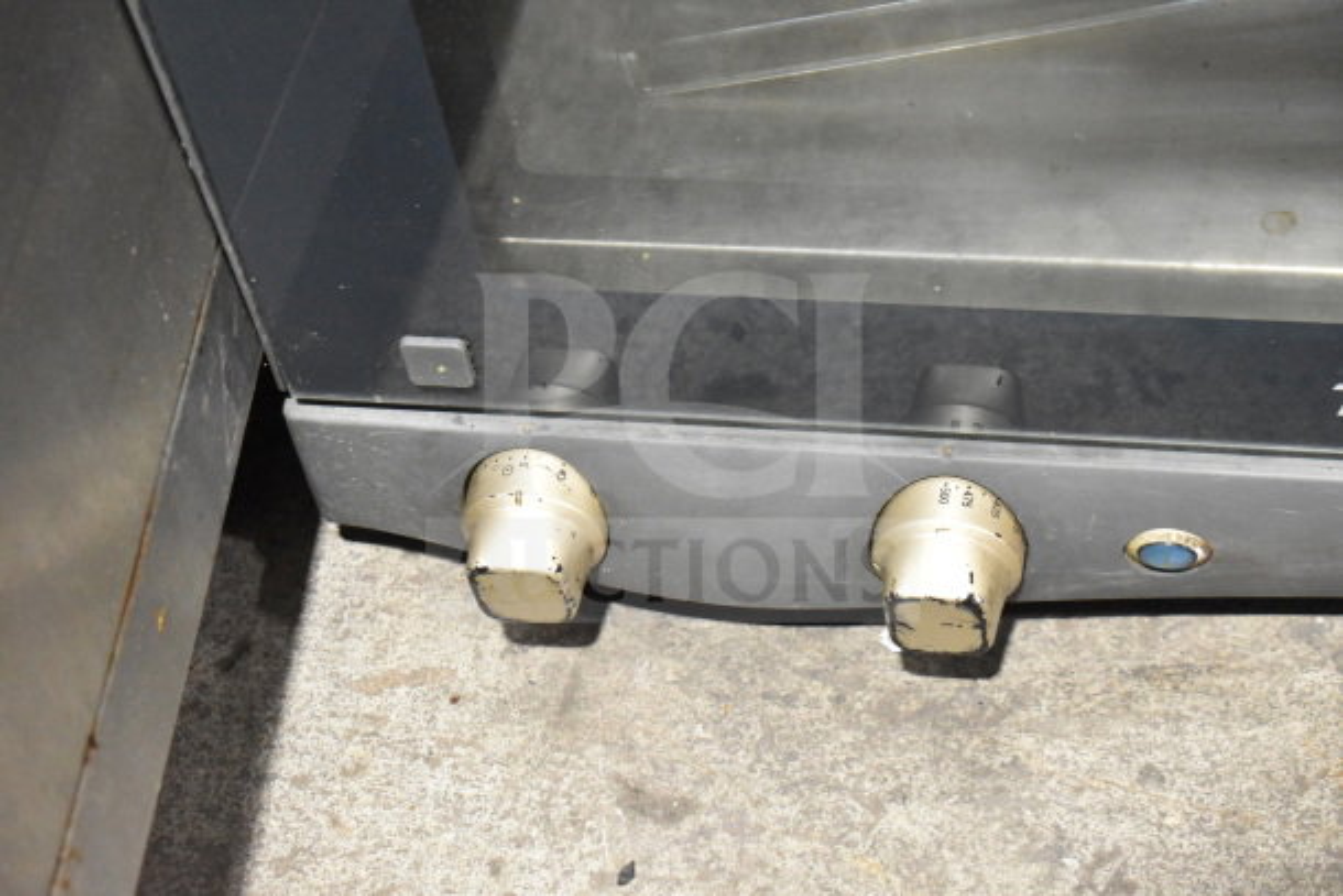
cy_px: 448
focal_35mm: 82
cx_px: 672
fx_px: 3078
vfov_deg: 16.6
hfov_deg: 24.6
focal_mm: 55
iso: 8000
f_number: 5.6
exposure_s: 1/100
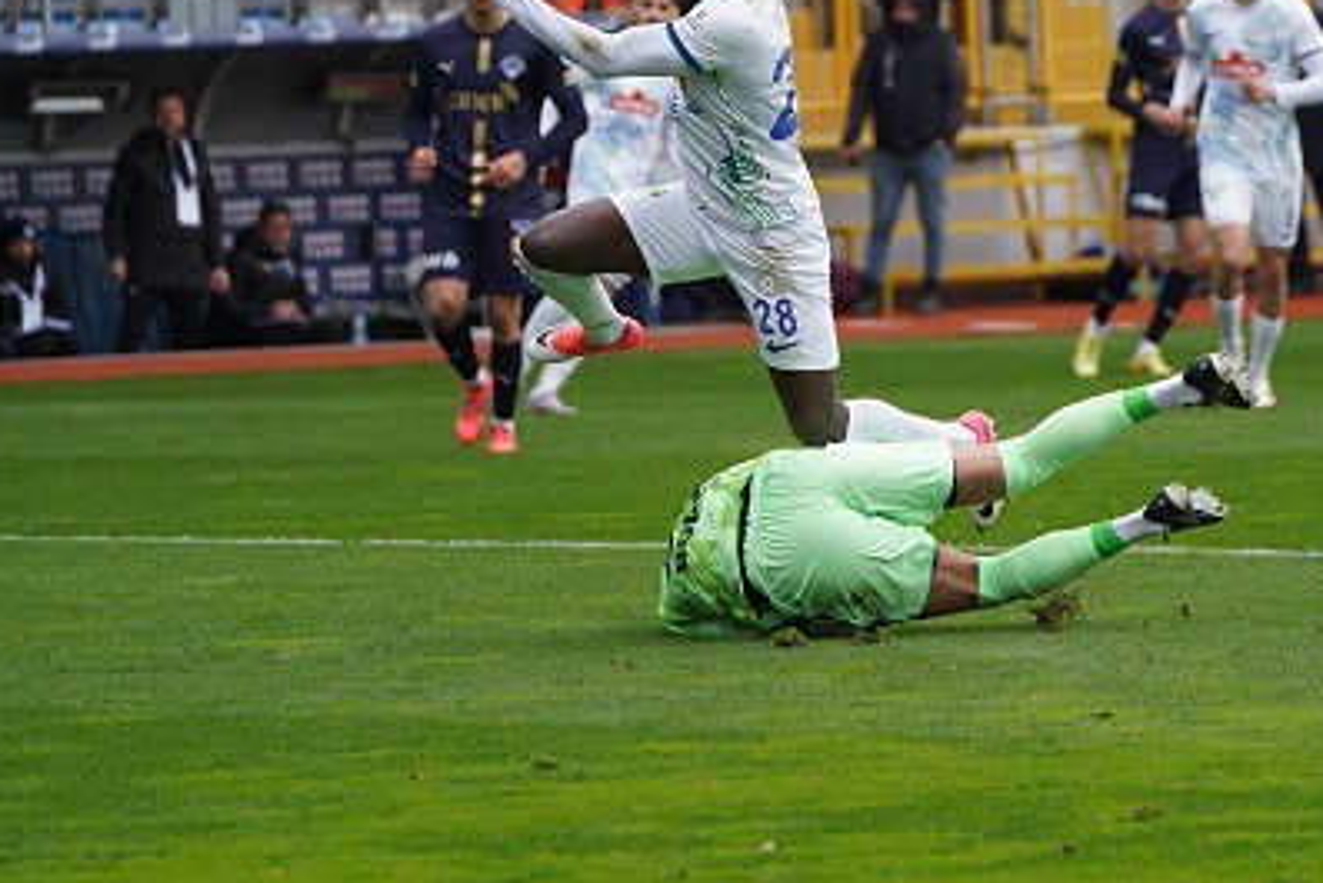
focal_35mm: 355
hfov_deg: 5.8
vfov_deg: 3.9
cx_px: 863
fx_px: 13050
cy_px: 273
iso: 3200
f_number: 5.6
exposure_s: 1/2000
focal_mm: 235
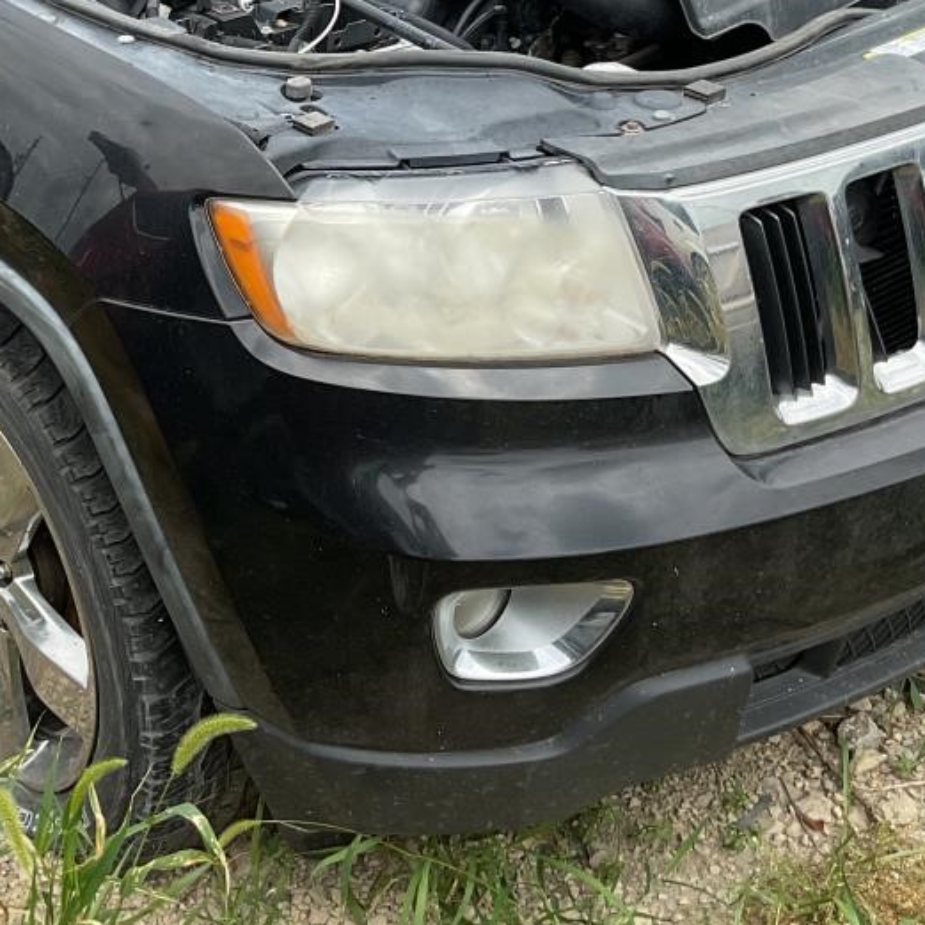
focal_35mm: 63
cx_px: 210
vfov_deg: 26.5
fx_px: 1905
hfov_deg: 26.9
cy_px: 110
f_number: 1.8
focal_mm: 3
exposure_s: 1/855
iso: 16
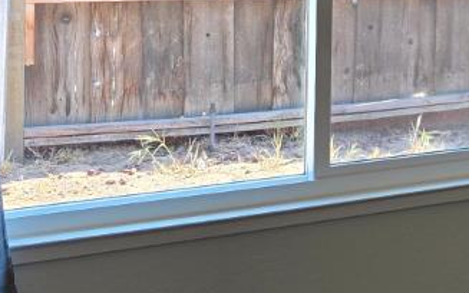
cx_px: 892
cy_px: -57
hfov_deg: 15.5
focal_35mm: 112
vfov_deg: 11.4
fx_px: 1431
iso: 50
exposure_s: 1/180
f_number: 1.7
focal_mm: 6.3
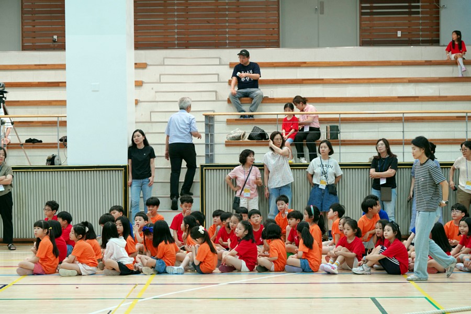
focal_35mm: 70
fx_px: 916
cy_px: 157
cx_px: 236
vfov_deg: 19.5
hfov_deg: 28.8
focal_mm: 70
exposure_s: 1/160
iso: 1250
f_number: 4
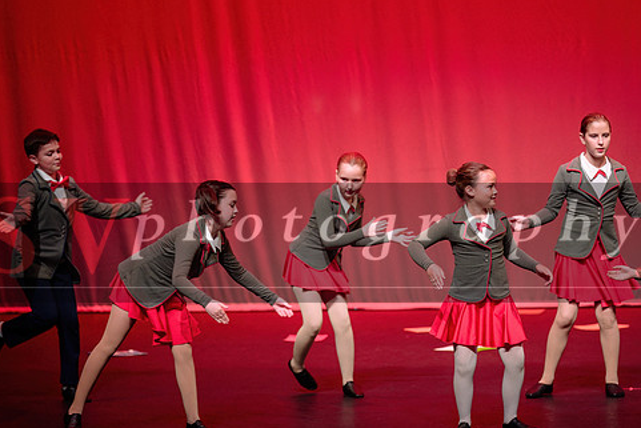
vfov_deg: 7.1
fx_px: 3437
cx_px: 368
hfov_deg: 10.7
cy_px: 234
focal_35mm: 193
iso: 1250
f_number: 2.8
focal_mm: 160
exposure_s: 1/640
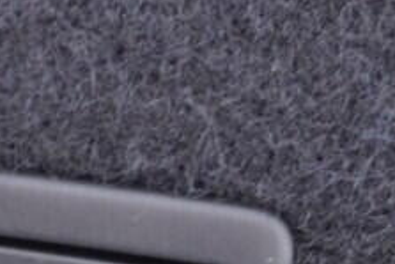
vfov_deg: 5.9
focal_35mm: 232
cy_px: 354
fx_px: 2547
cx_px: -99
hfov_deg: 8.7
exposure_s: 1/40
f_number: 2.8
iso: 640
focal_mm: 24
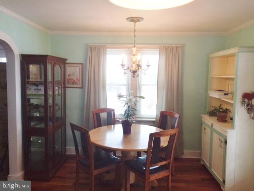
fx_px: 213
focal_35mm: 29
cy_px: 96
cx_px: 127
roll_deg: -1.8
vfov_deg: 48.2
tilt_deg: -5.6
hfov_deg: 61.7
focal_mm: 4.15
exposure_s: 1/30
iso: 32
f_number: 2.2
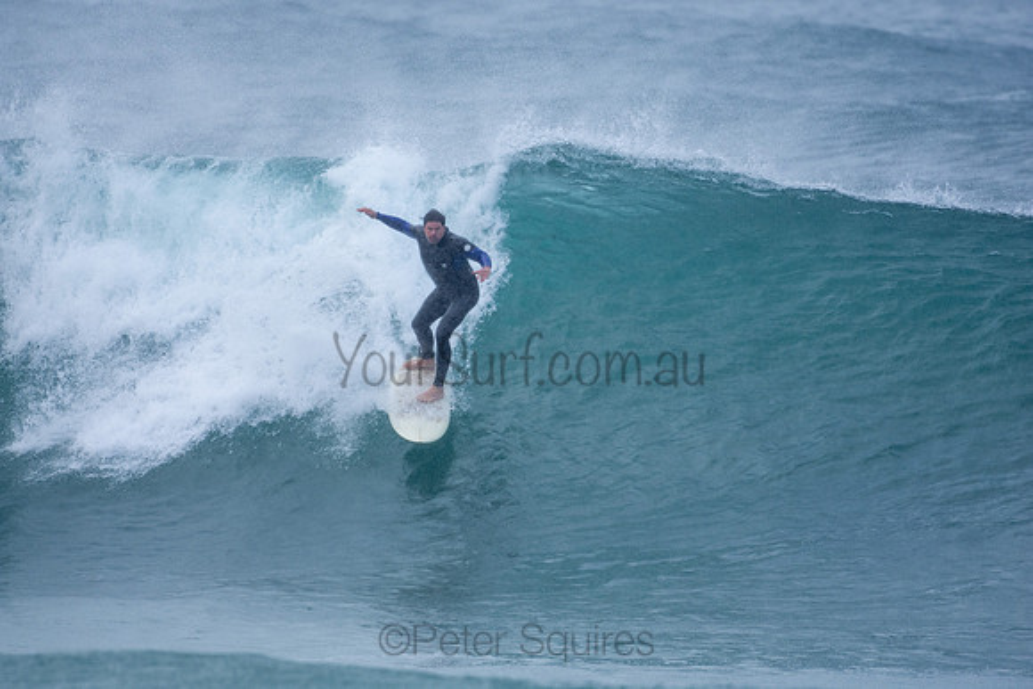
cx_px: 516
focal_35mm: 720
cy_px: 344
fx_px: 20664
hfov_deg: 2.9
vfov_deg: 1.9
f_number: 5.6
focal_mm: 480
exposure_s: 1/1000
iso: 280
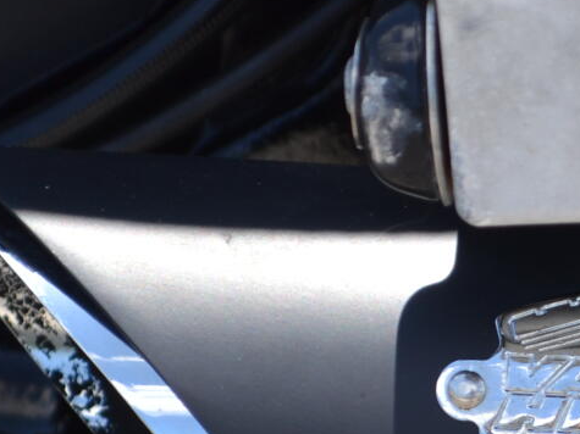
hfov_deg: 5.9
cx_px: 643
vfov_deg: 4.4
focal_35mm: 334
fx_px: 5595
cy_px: 521
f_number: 6.3
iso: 100
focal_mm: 55
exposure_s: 1/160
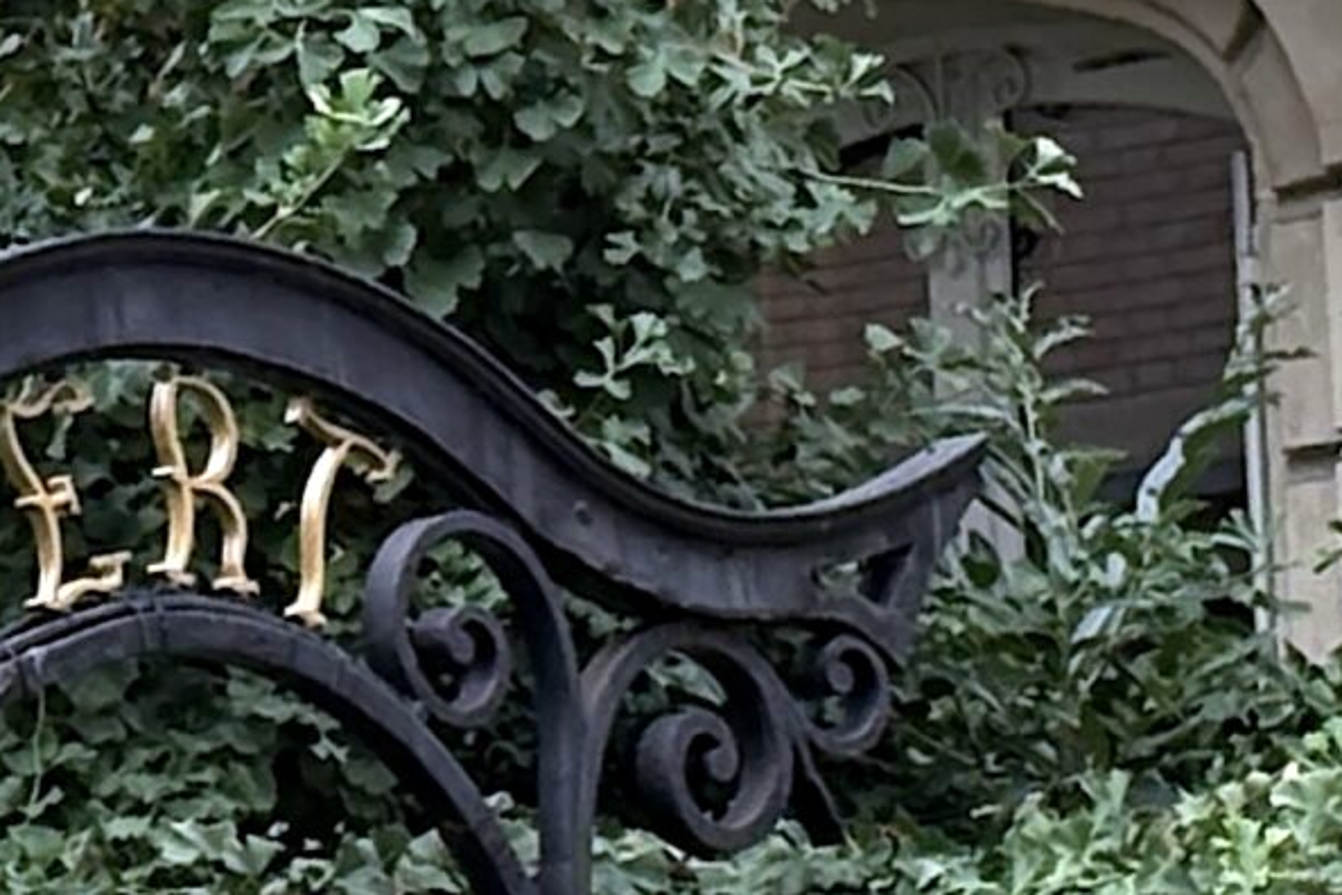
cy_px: -513
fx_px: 8685
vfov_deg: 5.8
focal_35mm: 233
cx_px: 174
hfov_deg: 8.8
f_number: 1.6
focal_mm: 5.96
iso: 50
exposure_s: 1/355
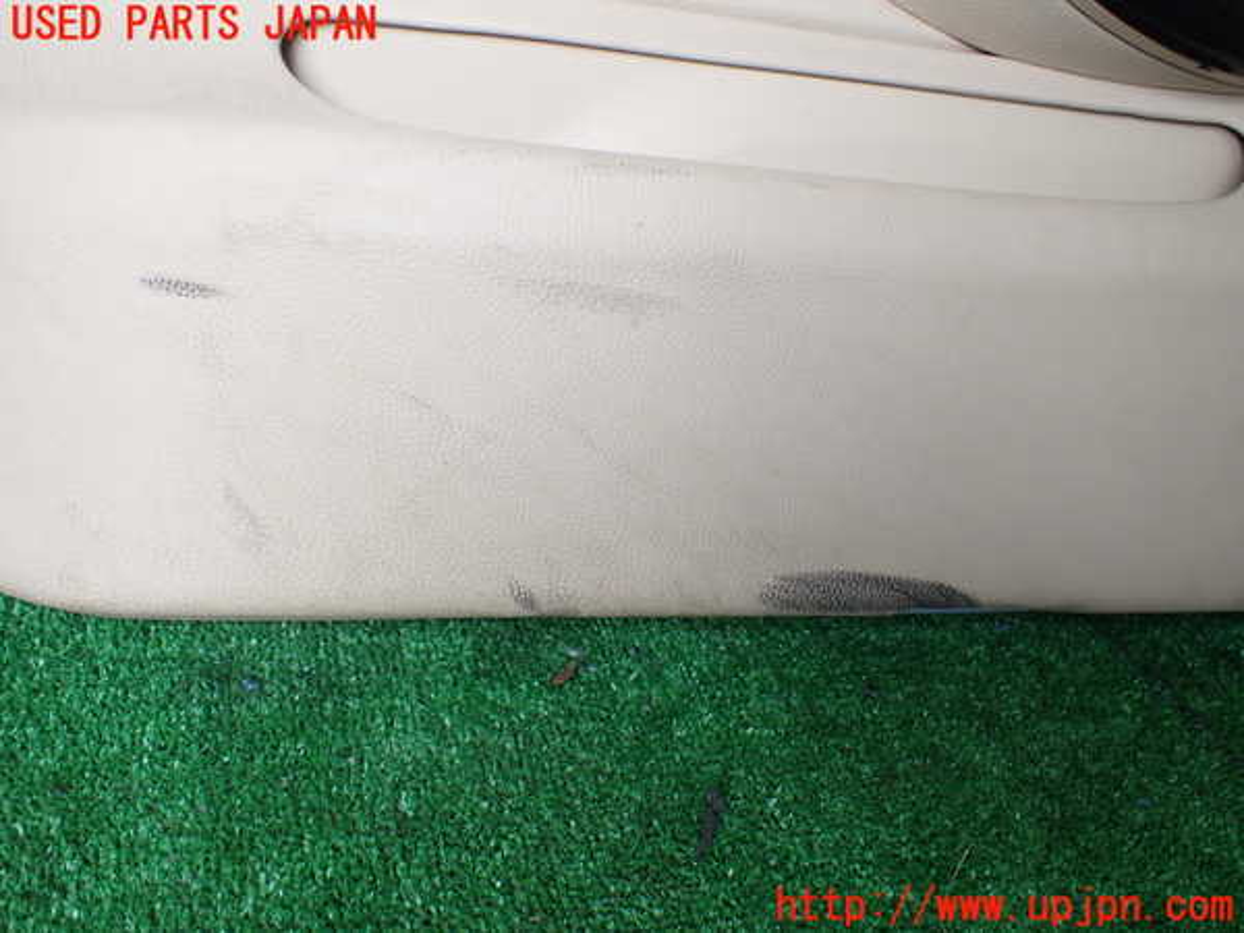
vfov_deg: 46.8
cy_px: 466
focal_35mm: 30
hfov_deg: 60.0
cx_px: 622
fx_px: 1078
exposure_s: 1/125
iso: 160
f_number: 2.3
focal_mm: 5.4
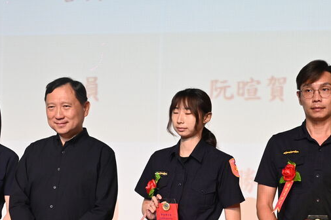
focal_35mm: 72
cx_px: 182
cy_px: 159
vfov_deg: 18.7
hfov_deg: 28.0
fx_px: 664
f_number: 4.5
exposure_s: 1/80
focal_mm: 28.5
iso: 3200
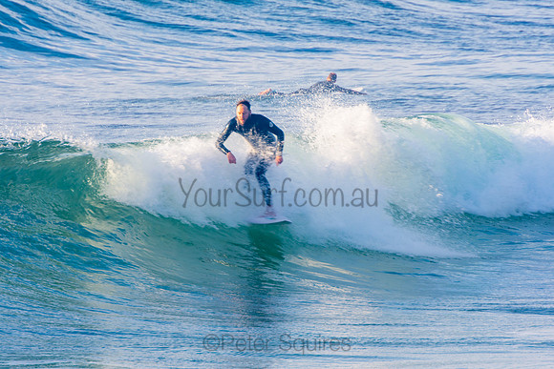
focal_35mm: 621
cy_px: 184
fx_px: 9564
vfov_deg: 2.2
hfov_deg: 3.3
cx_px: 277
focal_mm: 400
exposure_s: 1/200
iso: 100
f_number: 9
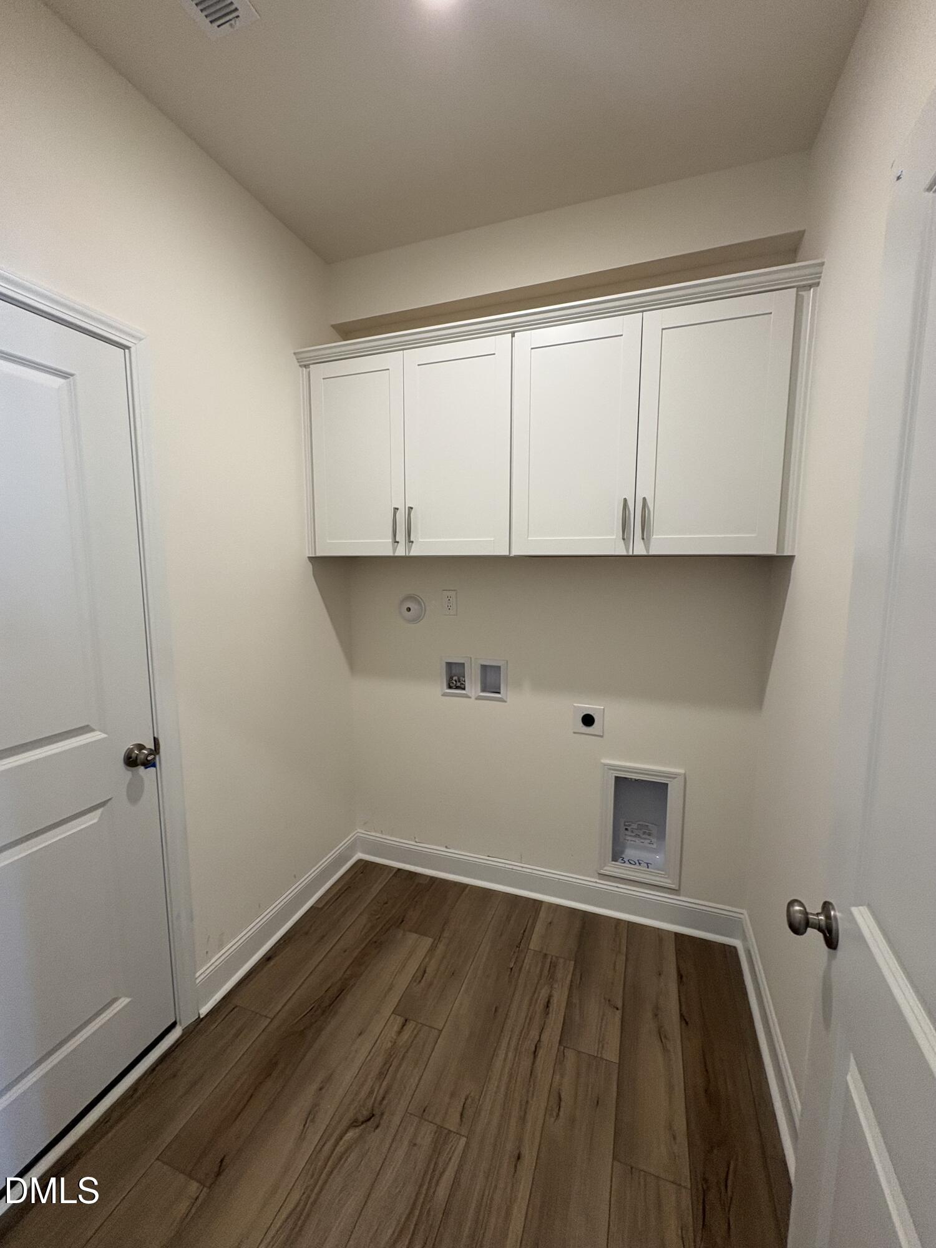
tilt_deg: -6.7
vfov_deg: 102.1
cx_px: 468
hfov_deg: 85.7
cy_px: 624
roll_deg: +0.0
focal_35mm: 14
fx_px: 505
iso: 160
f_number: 2.2
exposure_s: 1/60
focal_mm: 2.22
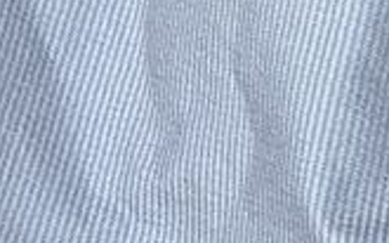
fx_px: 4176
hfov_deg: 5.3
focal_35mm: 394
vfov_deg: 3.2
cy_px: -580
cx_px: 99
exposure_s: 1/843
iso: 64
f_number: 1.78
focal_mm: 6.76
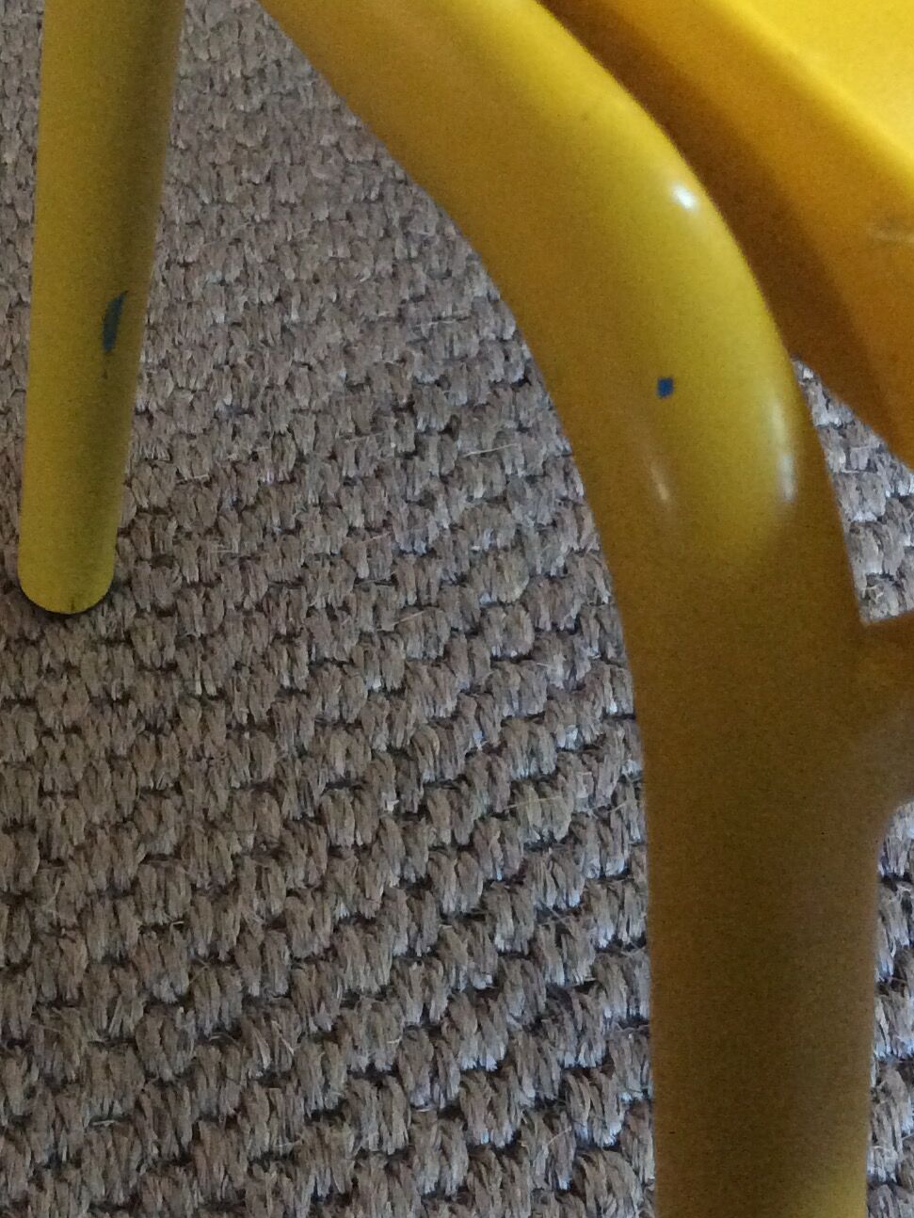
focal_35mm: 64
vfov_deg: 30.2
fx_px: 2252
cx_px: 316
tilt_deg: -45.2
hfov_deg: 22.9
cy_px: 535
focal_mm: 3.3
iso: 320
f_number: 2.4
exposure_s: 1/25
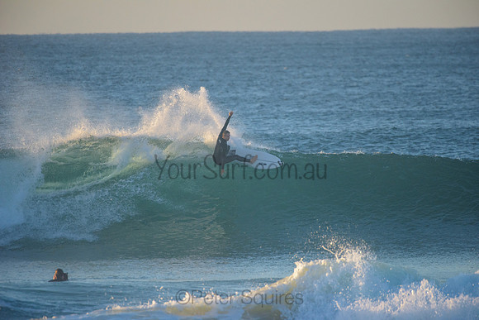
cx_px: 240
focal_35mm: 500
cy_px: 160
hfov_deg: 4.1
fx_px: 6654
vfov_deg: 2.8
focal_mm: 500
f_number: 5.6
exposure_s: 1/2500
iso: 1250
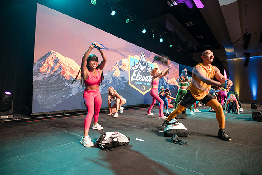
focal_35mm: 20
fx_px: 146
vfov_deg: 62.0
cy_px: 88
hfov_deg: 84.0
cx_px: 131
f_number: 2.8
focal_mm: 20
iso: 3200
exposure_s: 1/80
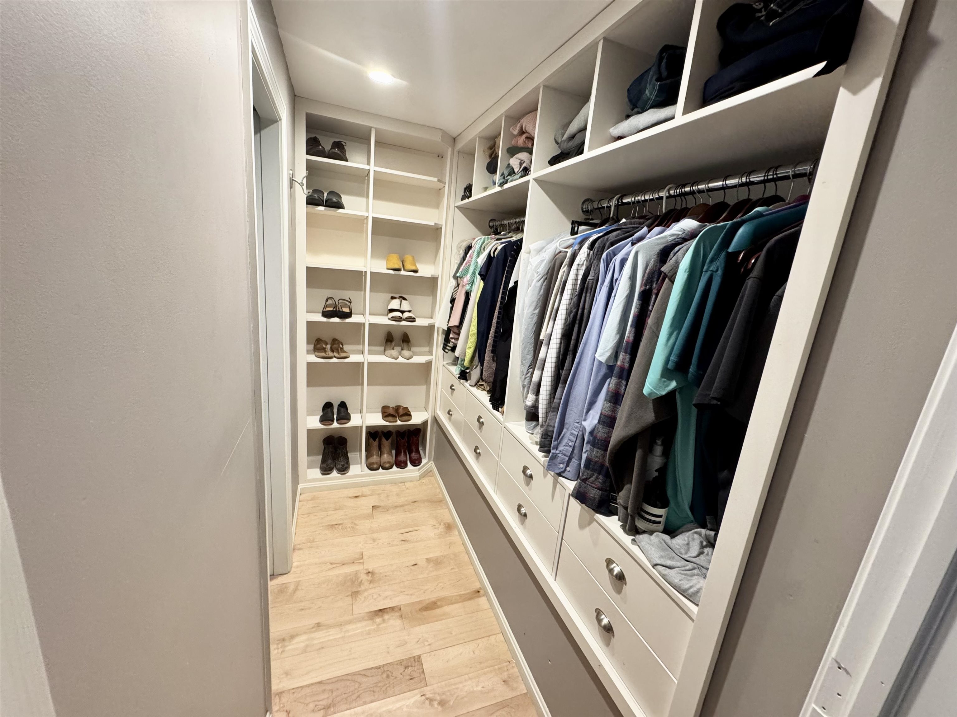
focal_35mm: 14
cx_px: 478
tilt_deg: -14.1
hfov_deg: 102.1
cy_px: 358
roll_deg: -6.0
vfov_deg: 85.7
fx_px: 387
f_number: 2.2
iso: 400
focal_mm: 2.22
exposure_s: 1/60
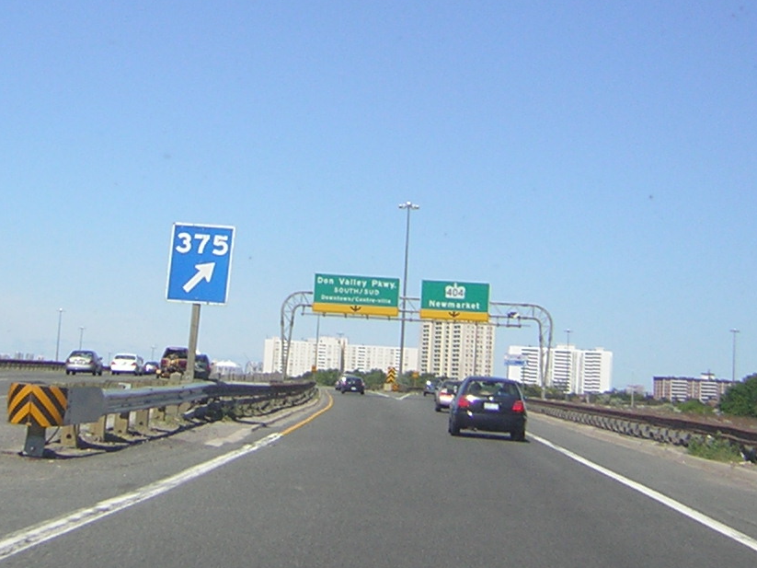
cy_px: 69
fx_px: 1531
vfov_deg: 20.6
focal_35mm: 70
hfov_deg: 27.8
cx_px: 364
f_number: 5.2
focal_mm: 4.7
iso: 50
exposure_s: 1/281
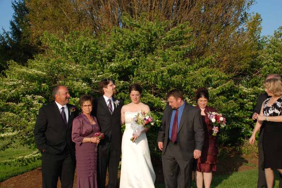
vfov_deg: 28.1
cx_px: 141
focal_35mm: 48
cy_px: 94
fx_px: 376
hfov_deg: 41.1
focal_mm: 32
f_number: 7.1
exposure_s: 1/200
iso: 100
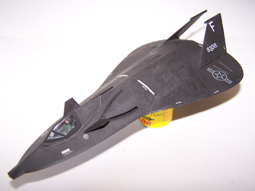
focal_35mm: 38
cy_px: 96
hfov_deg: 49.0
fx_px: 280
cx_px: 128
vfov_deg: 37.7
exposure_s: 1/125
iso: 80
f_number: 2.8
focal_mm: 6.3
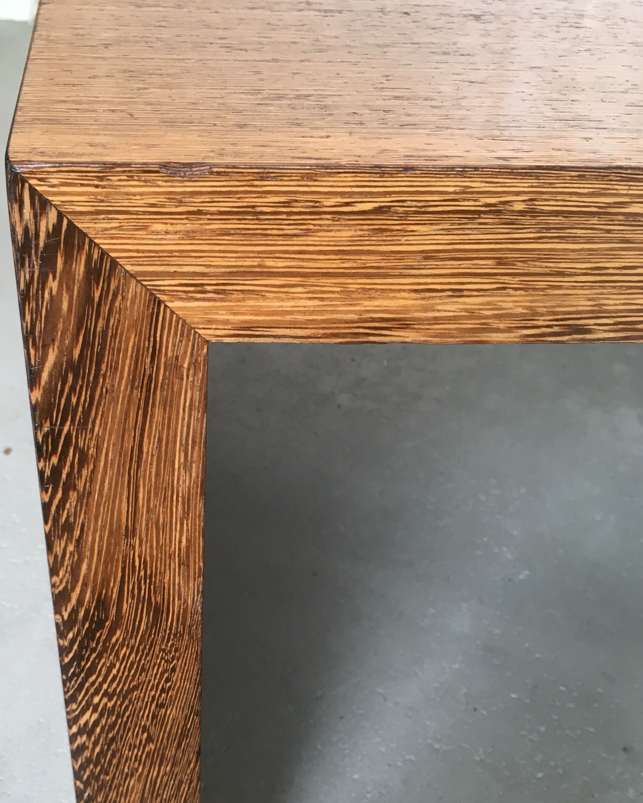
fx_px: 999
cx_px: 213
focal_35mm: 42
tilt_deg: -41.4
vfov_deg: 43.4
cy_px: 506
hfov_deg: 35.3
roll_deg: -2.5
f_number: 2.2
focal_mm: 4.15
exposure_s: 1/33
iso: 80
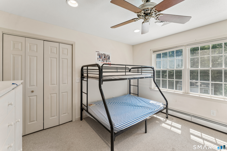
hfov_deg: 104.3
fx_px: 88
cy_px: 76
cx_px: 114
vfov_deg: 81.2
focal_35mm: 14
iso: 400
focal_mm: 14
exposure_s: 1/15
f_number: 13
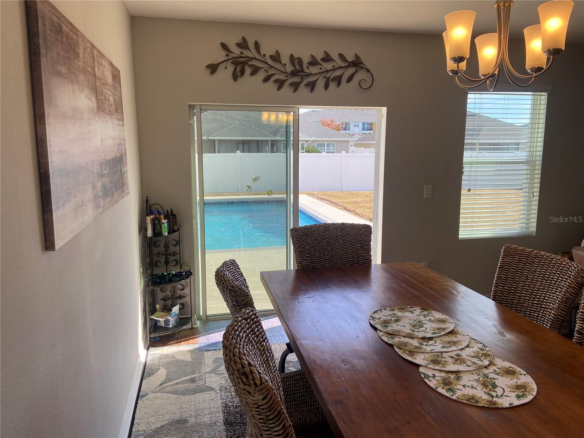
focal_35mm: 26
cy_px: 219
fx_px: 439
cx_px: 292
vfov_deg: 53.1
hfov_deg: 67.3
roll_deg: +0.0
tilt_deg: -11.5
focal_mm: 4.25
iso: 32
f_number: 1.8
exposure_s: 1/368
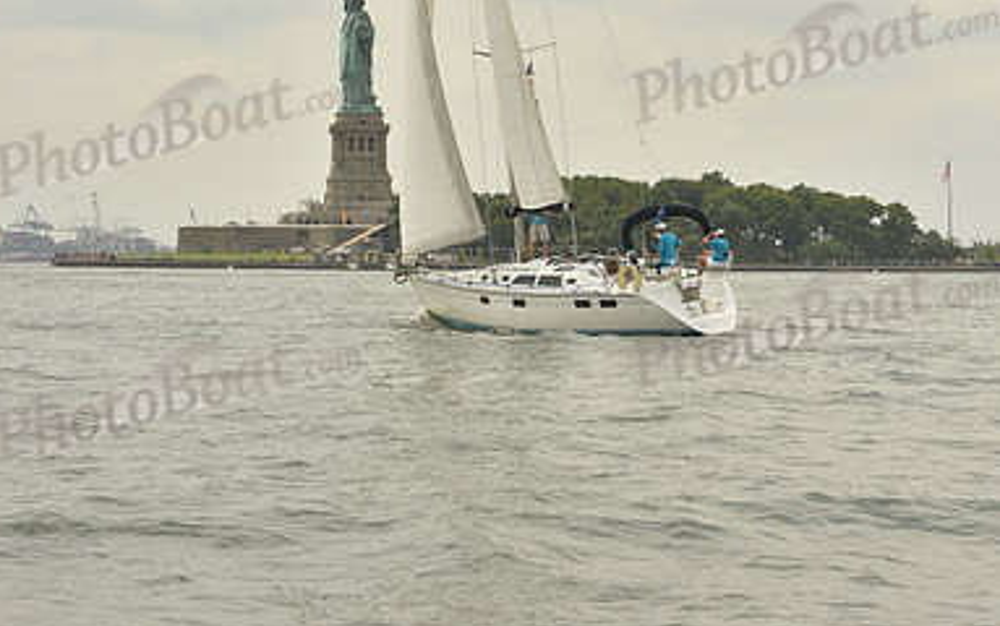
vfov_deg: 12.0
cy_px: -42
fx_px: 2946
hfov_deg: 19.3
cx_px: 497
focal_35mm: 108
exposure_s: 1/640
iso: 250
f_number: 13
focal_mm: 70
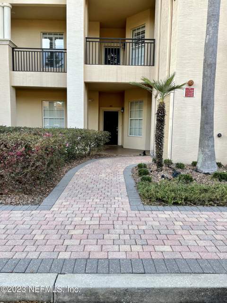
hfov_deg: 53.1
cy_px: 152
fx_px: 227
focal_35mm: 26
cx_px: 114
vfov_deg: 67.3
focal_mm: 4.2
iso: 32
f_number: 1.6
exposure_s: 1/217
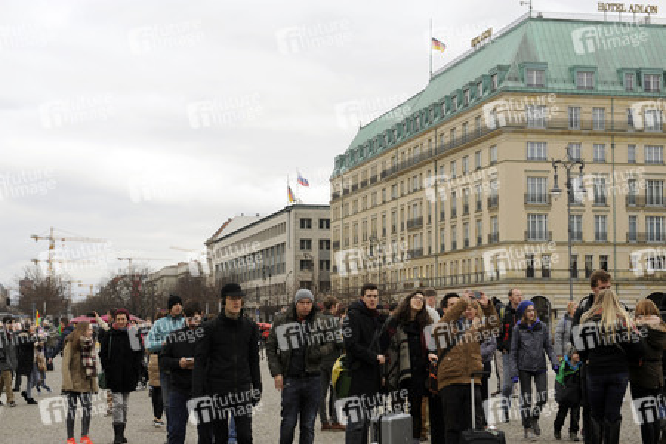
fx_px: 1295
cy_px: 222
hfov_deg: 28.8
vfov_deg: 19.5
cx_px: 333
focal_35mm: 70
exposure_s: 1/250
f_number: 5.6
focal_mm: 70
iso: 250
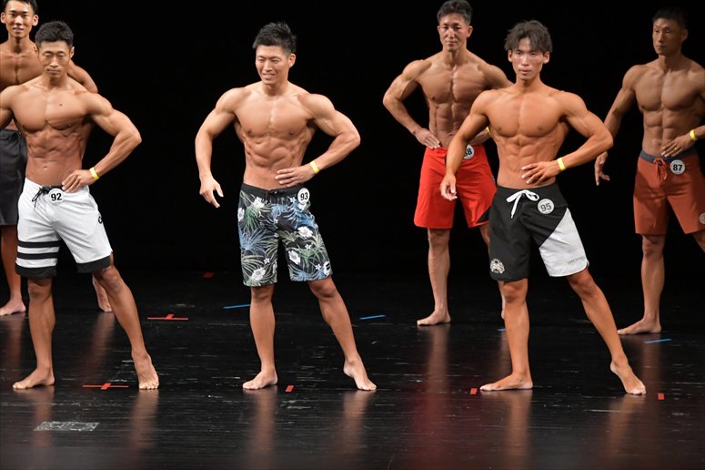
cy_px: 235
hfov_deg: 8.1
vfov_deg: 5.4
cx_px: 352
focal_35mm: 255
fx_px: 4991
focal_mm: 170
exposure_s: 1/400
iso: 3200
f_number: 5.6
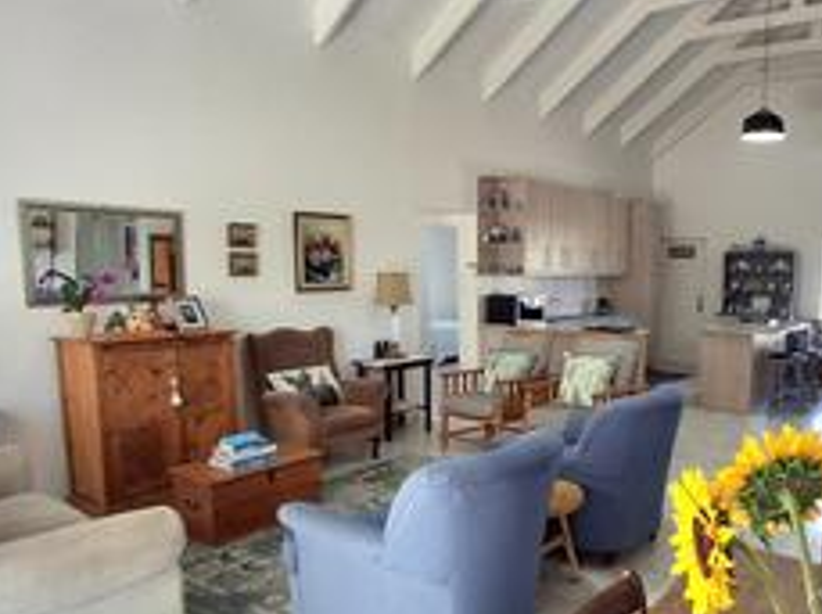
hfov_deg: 61.6
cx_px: 564
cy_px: 363
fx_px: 664
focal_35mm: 28
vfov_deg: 49.4
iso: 40
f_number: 2.2
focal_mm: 1.64
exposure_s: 1/50
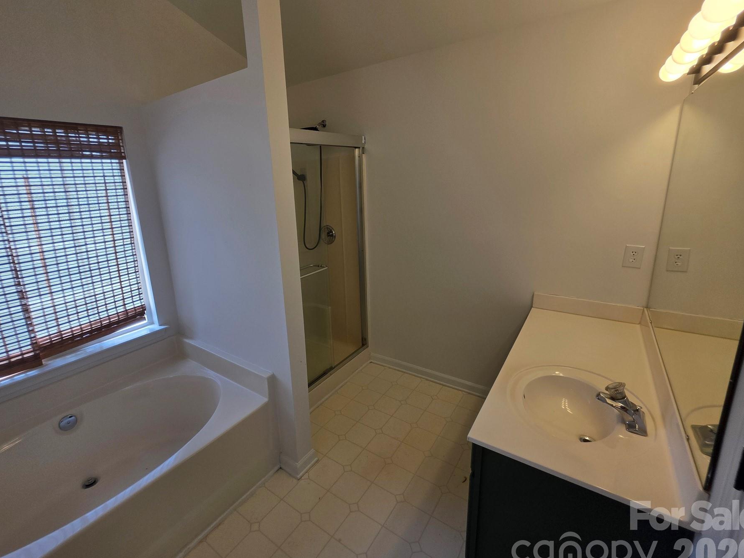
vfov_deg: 81.6
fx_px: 322
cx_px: 334
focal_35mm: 15
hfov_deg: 97.8
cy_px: 261
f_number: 1.9
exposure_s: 1/120
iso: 64
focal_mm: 2.2
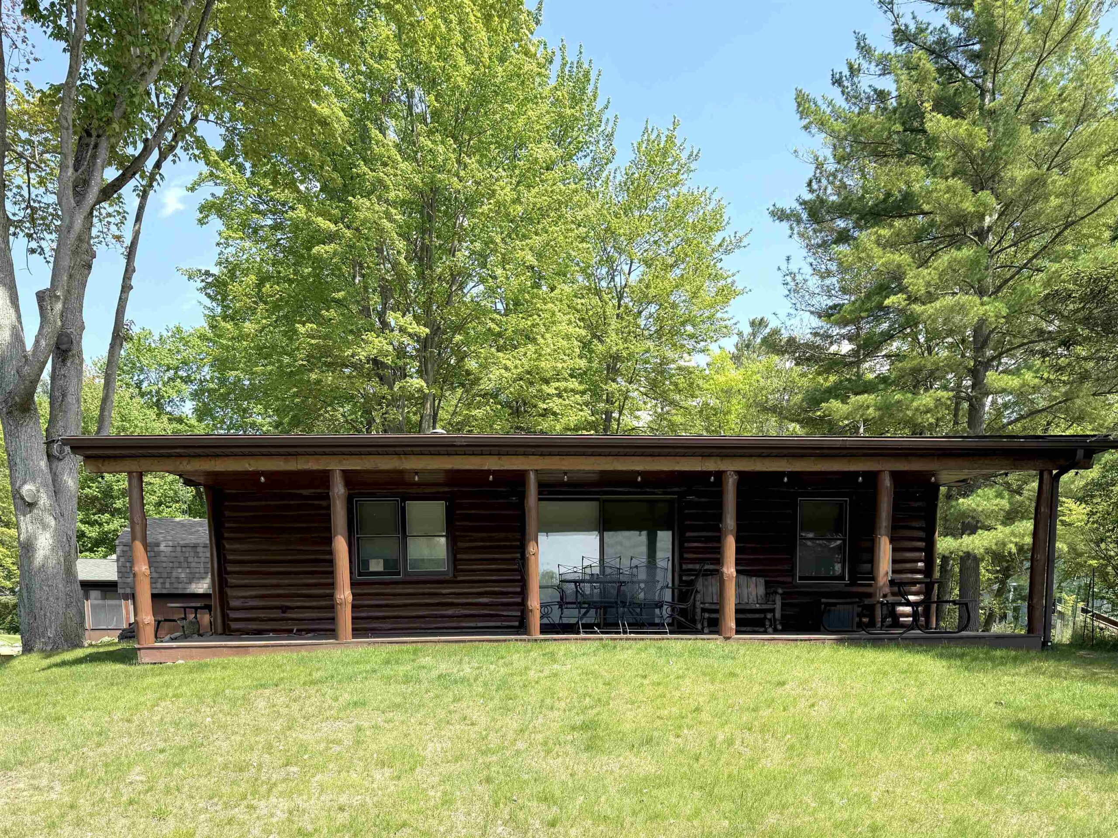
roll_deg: +0.1
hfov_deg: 71.6
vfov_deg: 56.8
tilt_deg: +14.8
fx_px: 775
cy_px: 419
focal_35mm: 24
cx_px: 559
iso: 80
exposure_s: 1/2110
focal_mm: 6.76
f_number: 1.78
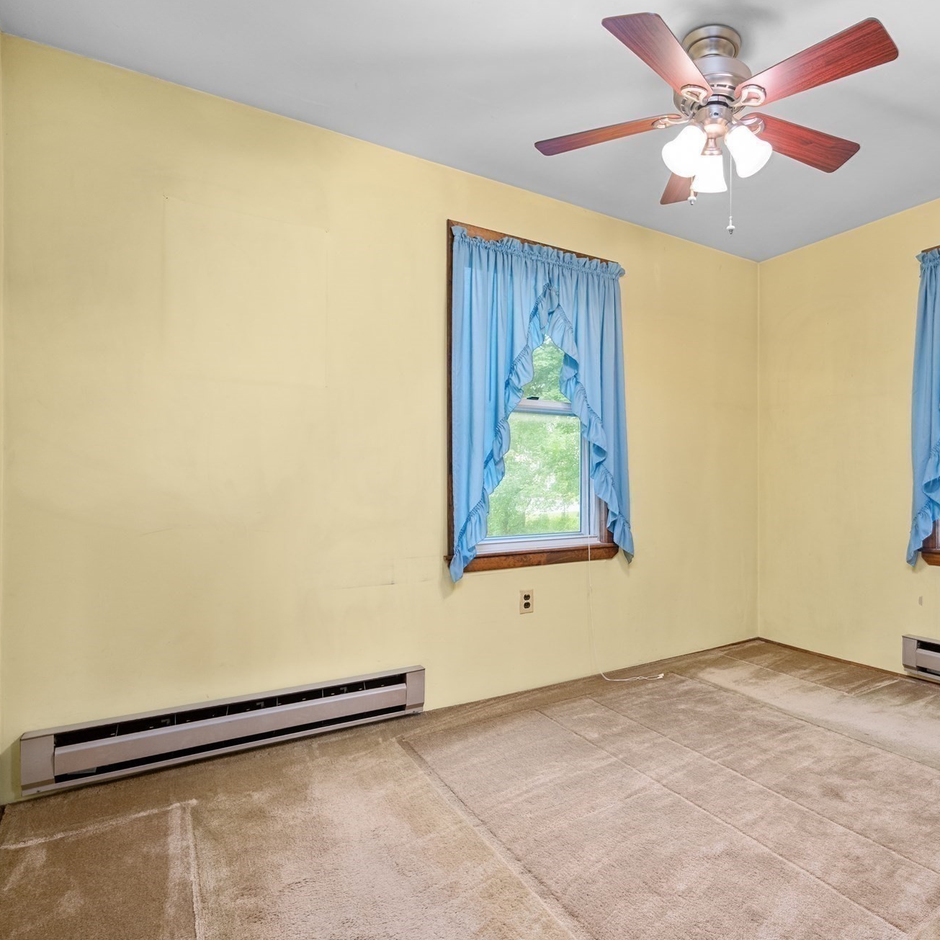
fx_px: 614
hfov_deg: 72.2
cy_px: 488
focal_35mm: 20
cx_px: 641
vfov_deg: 74.8
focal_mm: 15
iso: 400
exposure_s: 1/1.67
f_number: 8
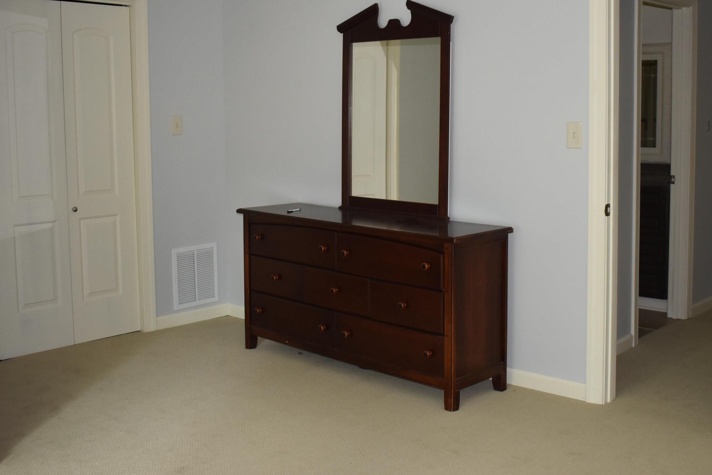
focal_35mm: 43
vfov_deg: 31.0
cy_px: 173
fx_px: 850
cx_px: 401
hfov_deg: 45.3
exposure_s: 1/60
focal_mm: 22
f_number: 3.8
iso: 1000
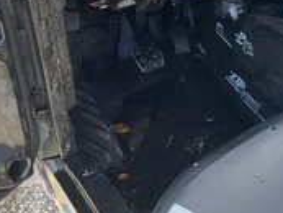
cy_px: -26
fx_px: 548
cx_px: 240
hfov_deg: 28.1
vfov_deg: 20.8
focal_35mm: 67
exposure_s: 1/153
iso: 20
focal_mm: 3
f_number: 1.8
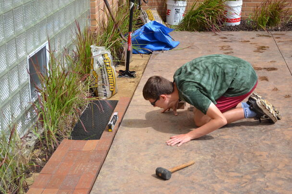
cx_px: 148
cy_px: 97
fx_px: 543
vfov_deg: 20.3
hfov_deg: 30.1
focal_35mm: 67
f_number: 5.6
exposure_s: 1/1600
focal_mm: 44
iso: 400
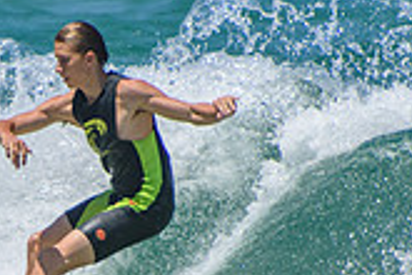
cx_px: -2
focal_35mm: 2108
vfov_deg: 0.7
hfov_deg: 1.0
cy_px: 304
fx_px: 24123
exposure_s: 1/2000
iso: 250
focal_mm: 400
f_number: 5.6
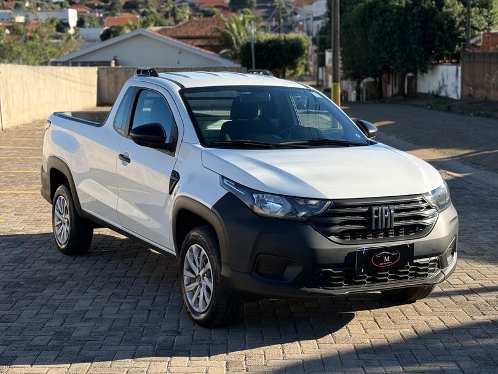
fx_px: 691
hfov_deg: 39.6
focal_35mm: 48
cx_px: 249
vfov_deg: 30.3
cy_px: 187
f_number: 1.78
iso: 64
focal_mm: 6.76
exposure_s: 1/2762
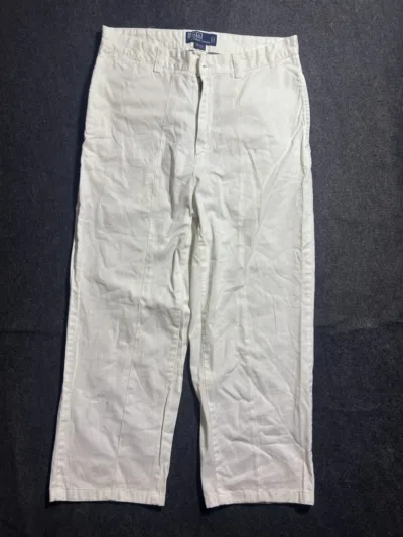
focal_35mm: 26
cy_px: 268
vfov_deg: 67.3
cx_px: 202
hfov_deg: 53.1
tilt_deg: -58.7
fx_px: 403
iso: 64
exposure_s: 1/100
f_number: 1.5
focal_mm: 5.7
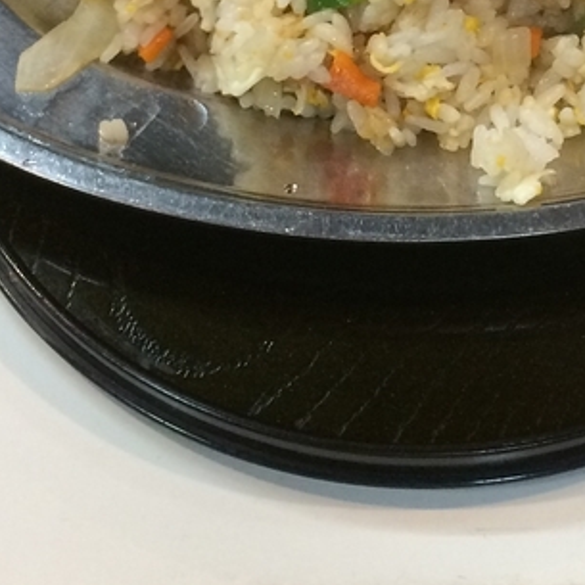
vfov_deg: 16.7
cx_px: 547
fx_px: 1931
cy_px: -46
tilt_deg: -53.8
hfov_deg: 16.9
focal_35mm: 101
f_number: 2.2
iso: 160
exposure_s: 1/30
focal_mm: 4.15
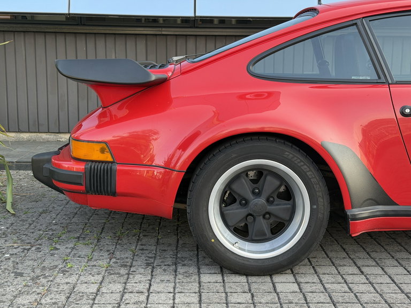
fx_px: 570
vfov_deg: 30.3
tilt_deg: -8.8
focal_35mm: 48
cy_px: 154
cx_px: 206
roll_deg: -1.2
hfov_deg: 39.7
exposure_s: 1/188
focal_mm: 6.76
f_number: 1.78
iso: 64
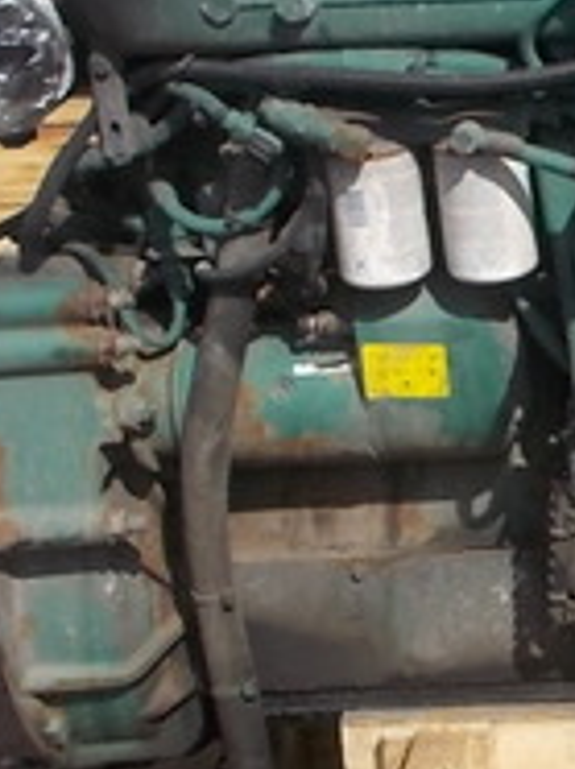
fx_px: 2220
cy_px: 413
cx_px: 927
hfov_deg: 13.7
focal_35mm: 100
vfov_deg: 19.7
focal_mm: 4.1
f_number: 3.3
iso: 80
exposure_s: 1/800
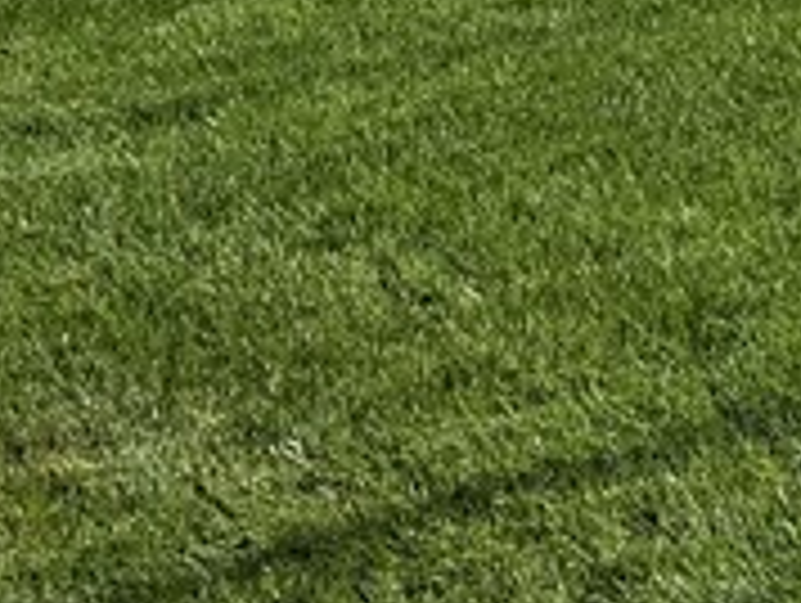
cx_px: 1120
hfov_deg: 13.6
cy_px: -760
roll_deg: +3.4
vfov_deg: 9.7
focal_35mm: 138
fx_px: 3198
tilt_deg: +3.1
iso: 80
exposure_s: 1/4167
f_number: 1.78
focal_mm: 6.76
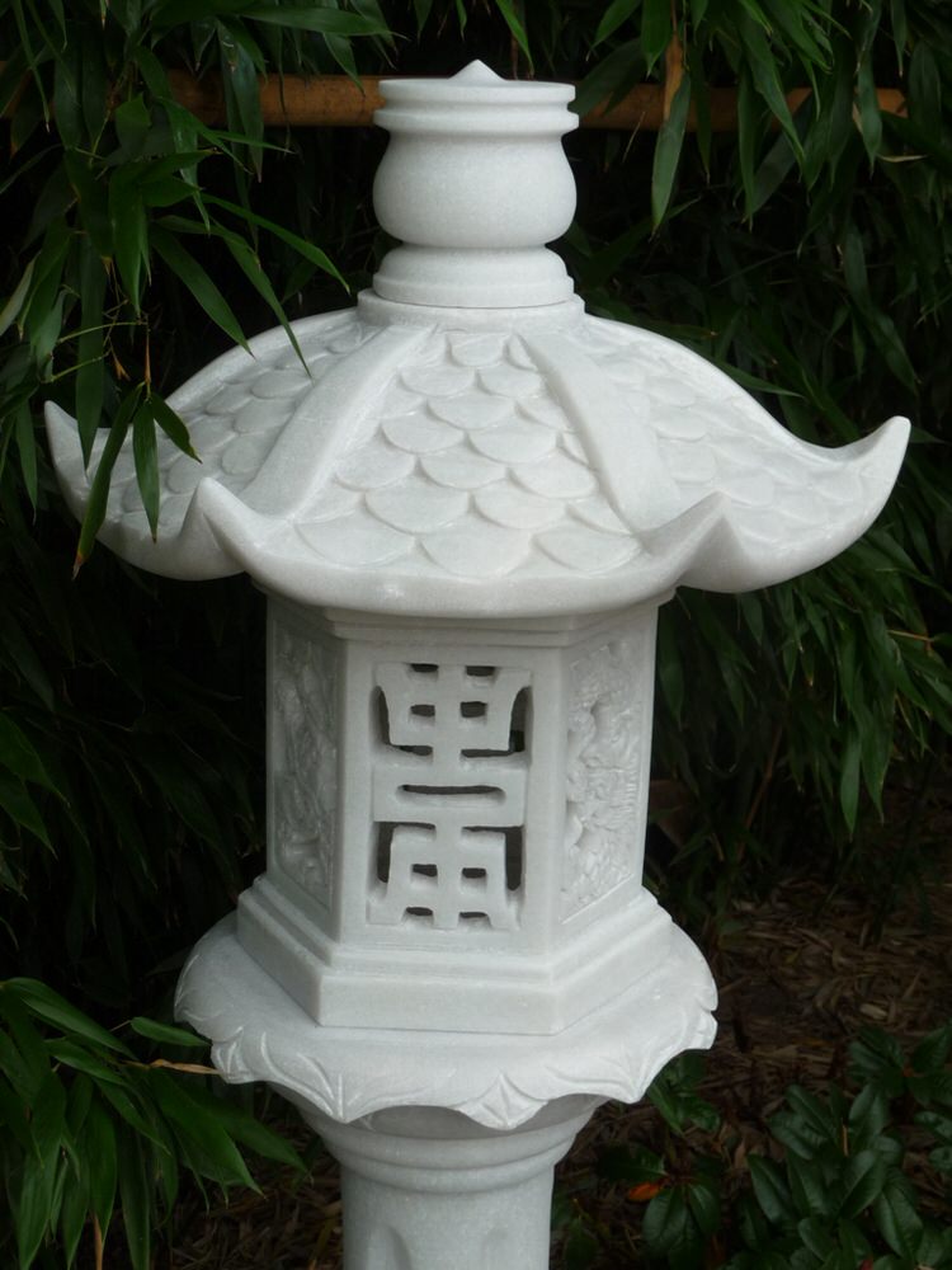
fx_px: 2273
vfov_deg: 31.2
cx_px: 476
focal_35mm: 62
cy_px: 635
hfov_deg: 23.7
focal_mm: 10.5
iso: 125
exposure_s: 1/40
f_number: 4.5
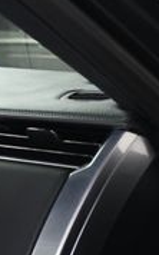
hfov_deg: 7.0
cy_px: 219
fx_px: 1222
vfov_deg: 11.8
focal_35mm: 176
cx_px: -239
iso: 100
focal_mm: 32
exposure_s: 1/160
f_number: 4
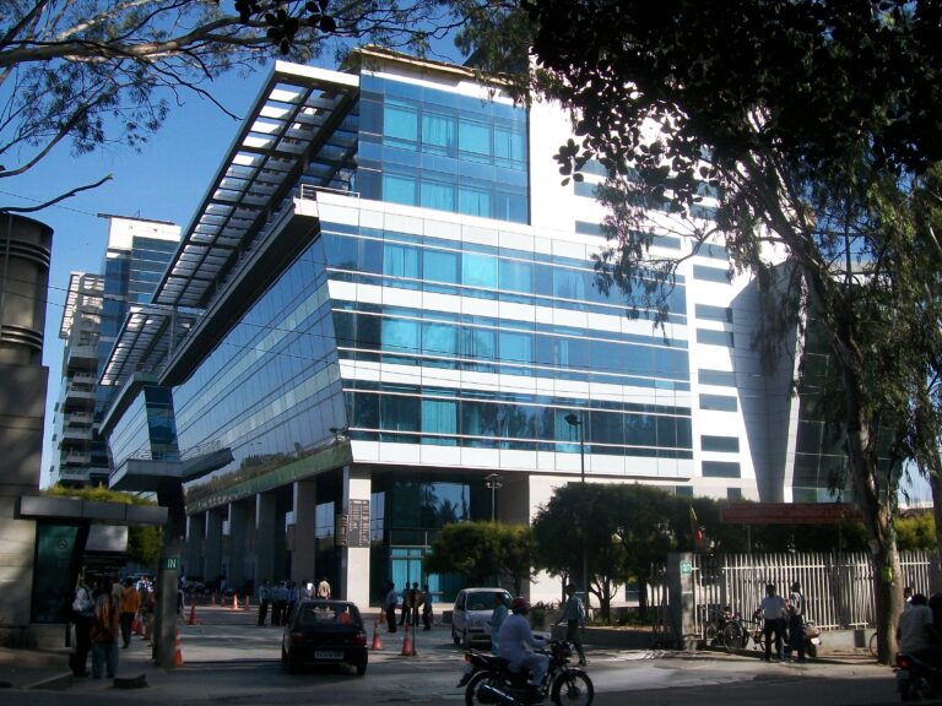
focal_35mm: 36
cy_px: 353
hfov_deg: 51.4
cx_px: 471
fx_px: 980
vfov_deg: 39.7
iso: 80
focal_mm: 6
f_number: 4.8
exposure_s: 1/400
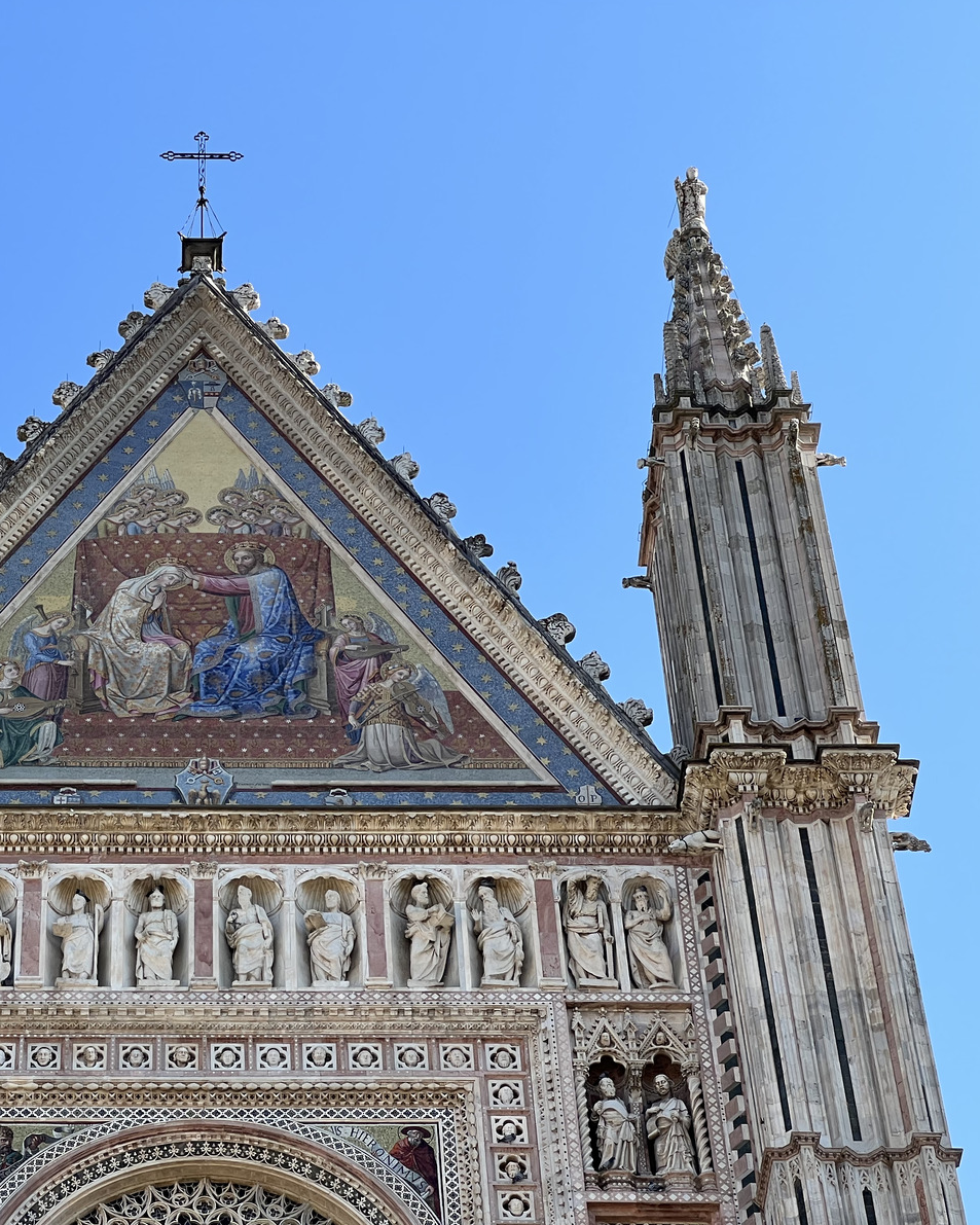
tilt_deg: +47.0
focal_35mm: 101
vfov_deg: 19.0
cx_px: 188
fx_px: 3661
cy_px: 611
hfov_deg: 15.1
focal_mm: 9
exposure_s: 1/453
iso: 32
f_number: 2.8
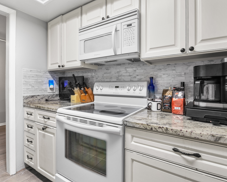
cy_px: 91
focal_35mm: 17
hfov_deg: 89.6
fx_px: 114
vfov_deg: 77.0
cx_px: 115
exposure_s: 1/8
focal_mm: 10
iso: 125
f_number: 5
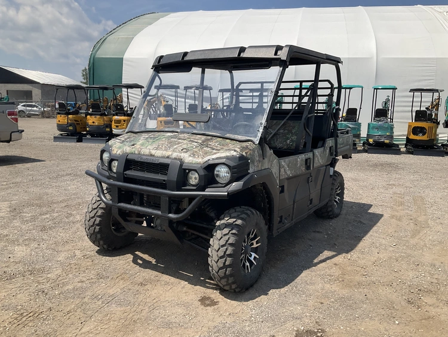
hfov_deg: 61.6
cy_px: 168
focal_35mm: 29
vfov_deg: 48.3
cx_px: 224
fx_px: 375
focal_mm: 3
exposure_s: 1/2141
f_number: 1.8
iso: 25
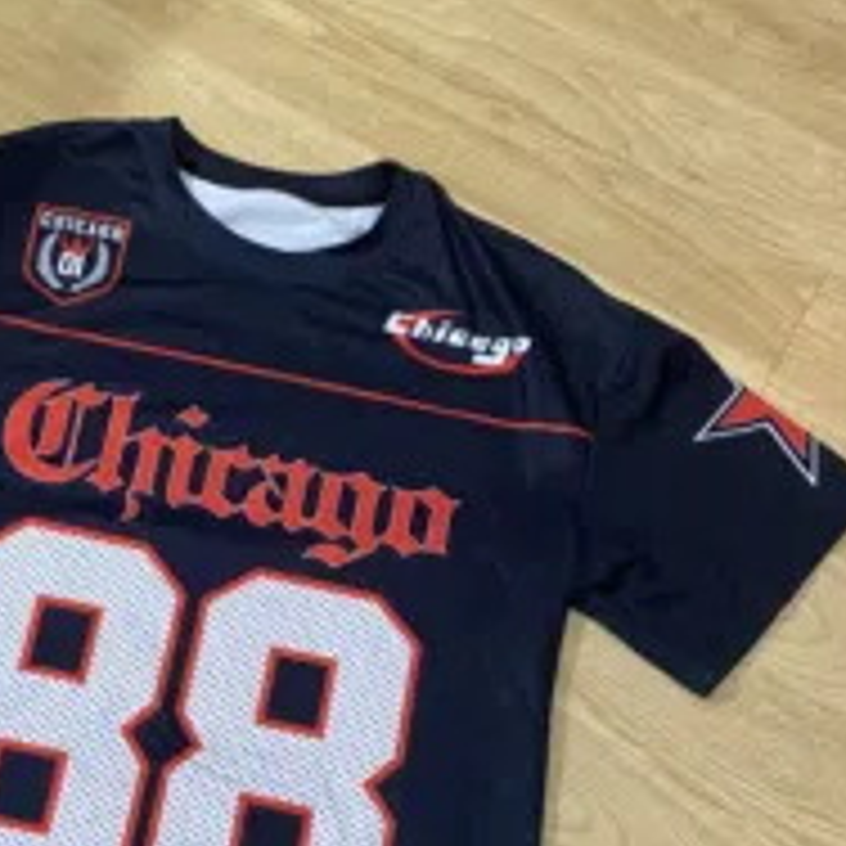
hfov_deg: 33.8
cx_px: 194
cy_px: 562
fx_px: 1355
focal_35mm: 49
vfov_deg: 34.4
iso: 320
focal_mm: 4.25
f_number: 1.8
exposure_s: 1/50
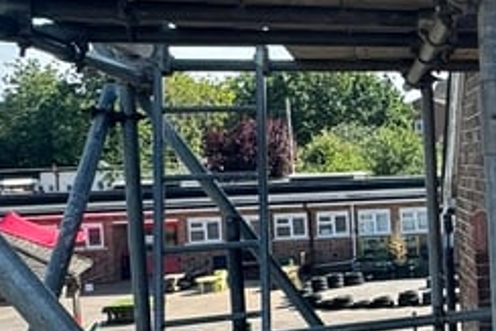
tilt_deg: -0.8
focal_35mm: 61
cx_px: 760
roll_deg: +2.6
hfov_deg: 24.7
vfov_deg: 22.3
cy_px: 175
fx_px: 841
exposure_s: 1/552
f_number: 2.2
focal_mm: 2.22
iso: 40
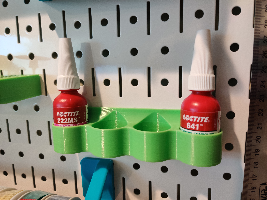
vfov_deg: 51.4
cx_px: 134
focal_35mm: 27
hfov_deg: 65.3
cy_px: 100
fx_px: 208
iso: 640
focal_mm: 4.75
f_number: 1.65
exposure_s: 1/50
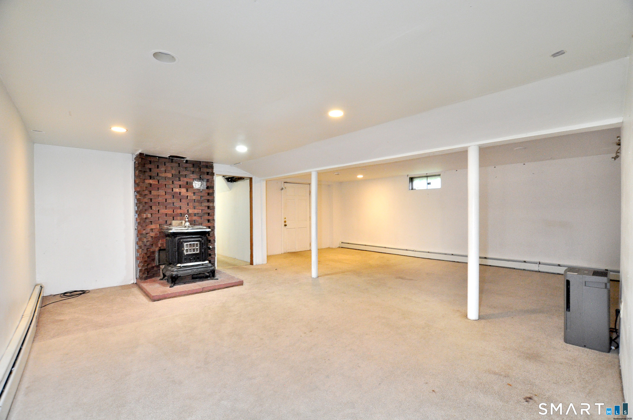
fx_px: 263
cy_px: 210
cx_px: 316
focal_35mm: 15
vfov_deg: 77.2
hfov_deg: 100.5
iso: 1000
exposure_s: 1/20
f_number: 5
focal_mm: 10
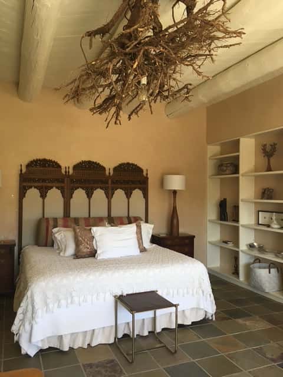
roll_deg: -0.7
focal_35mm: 29
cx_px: 142
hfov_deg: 48.2
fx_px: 316
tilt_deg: +0.0
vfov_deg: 61.7
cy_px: 188
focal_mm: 4.15
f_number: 2.2
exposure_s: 1/30
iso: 25
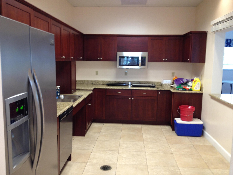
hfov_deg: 52.6
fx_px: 236
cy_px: 88
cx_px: 116
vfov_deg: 40.7
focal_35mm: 35
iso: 80
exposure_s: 1/20
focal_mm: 4.28
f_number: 2.4
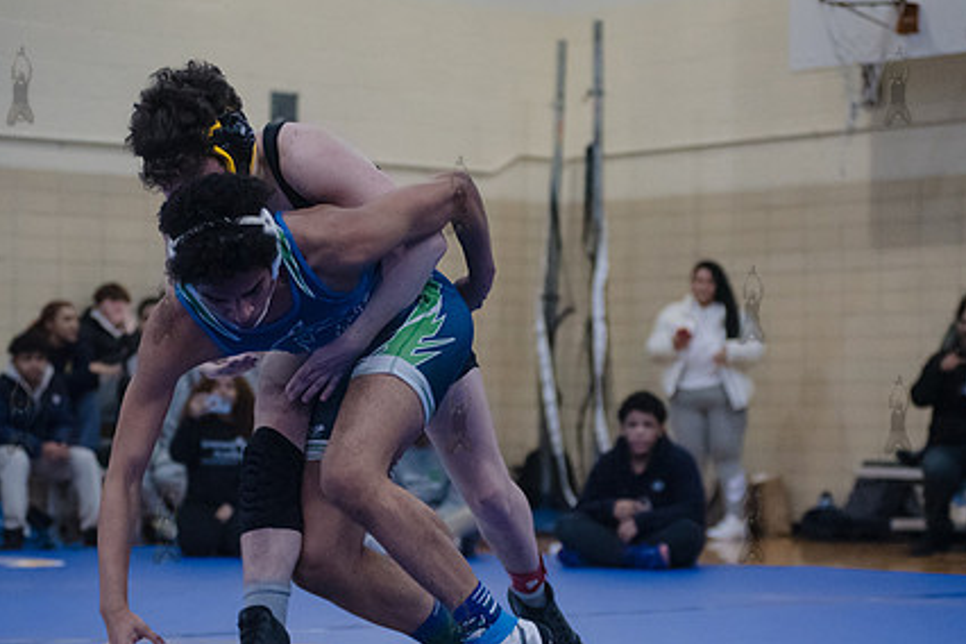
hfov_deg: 18.8
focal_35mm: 109
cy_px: 414
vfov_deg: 12.6
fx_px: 2925
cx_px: 458
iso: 6400
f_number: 3.2
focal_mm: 80
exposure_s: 1/400
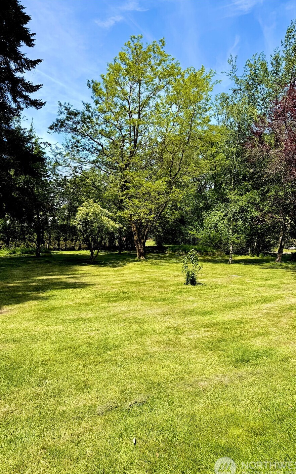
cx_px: 135
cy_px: 241
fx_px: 335
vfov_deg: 70.4
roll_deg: -0.9
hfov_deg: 47.6
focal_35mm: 26
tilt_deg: -1.4
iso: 80
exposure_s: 1/3425
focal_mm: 6.76
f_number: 1.78
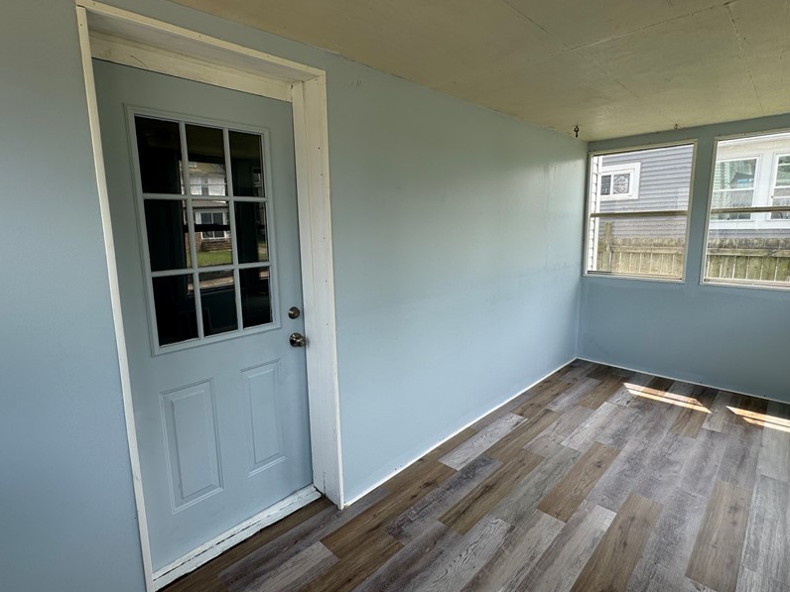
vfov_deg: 71.6
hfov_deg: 87.6
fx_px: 411
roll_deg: +1.8
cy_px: 290
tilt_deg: -9.0
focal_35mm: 18
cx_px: 364
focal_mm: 2.22
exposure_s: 1/327
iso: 40
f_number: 2.2
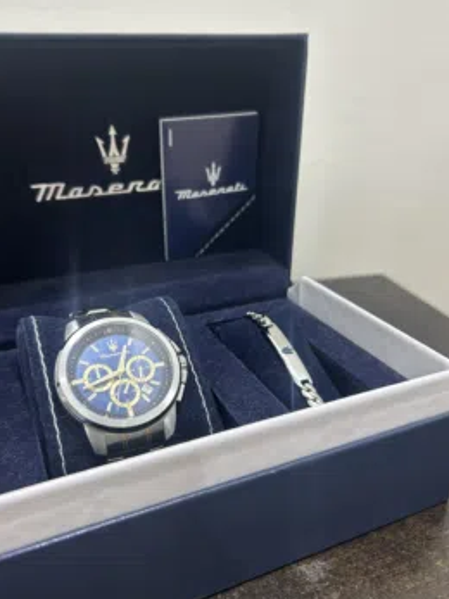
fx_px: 519
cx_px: 211
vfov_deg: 60.0
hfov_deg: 46.7
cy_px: 290
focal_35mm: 30
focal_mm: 5.7
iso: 125
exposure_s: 1/60
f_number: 1.5
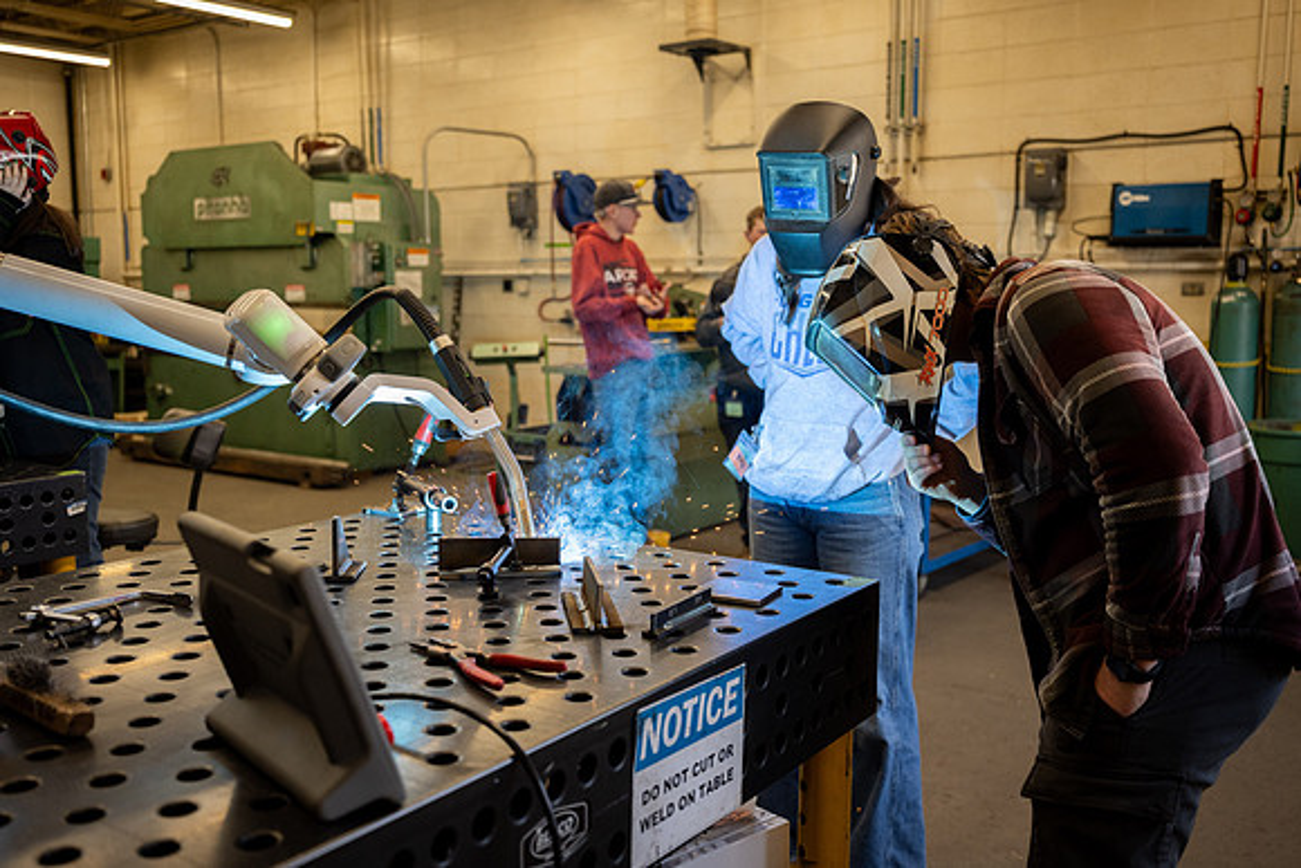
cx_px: 650
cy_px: 434
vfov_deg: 39.9
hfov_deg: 57.1
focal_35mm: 33
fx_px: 1195
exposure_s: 1/400
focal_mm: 30.5
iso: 400
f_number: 2.8
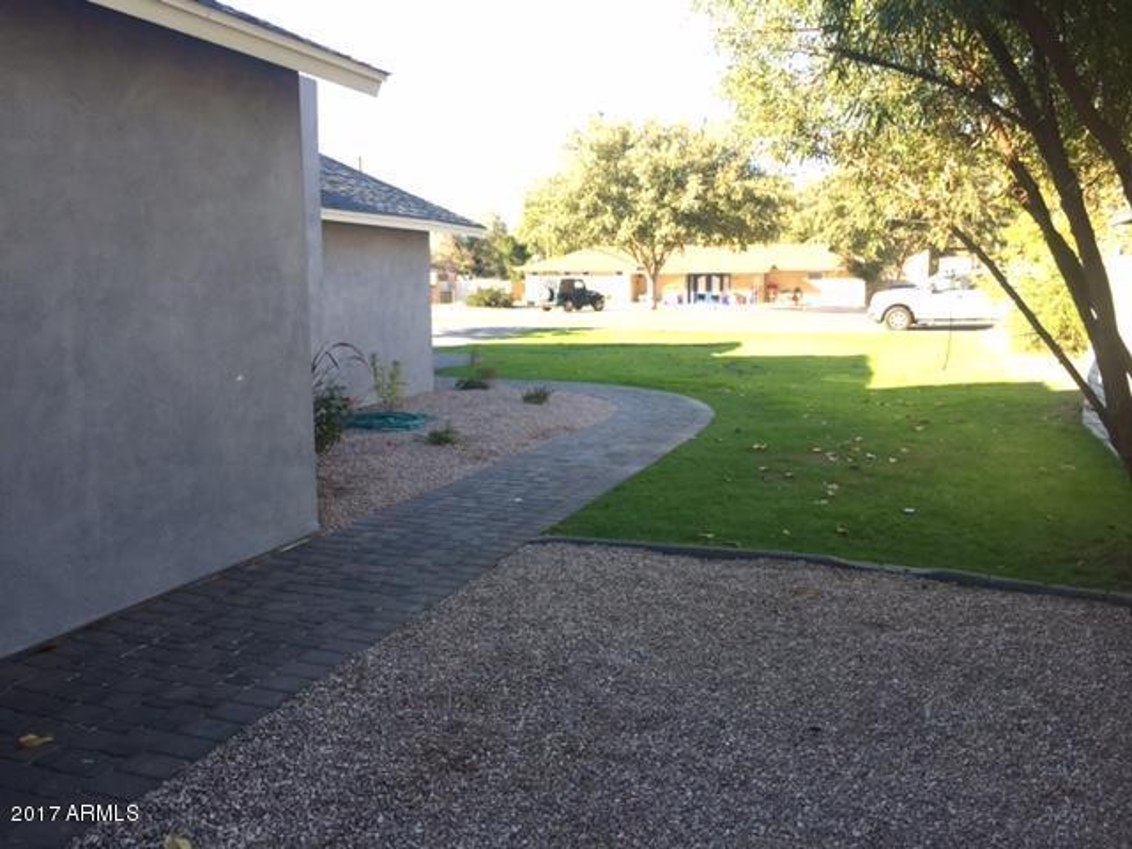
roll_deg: +0.1
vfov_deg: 48.2
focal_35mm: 29
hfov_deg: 61.7
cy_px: 424
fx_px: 948
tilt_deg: -7.2
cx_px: 566
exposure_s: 1/161
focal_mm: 4.15
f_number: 2.2
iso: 32
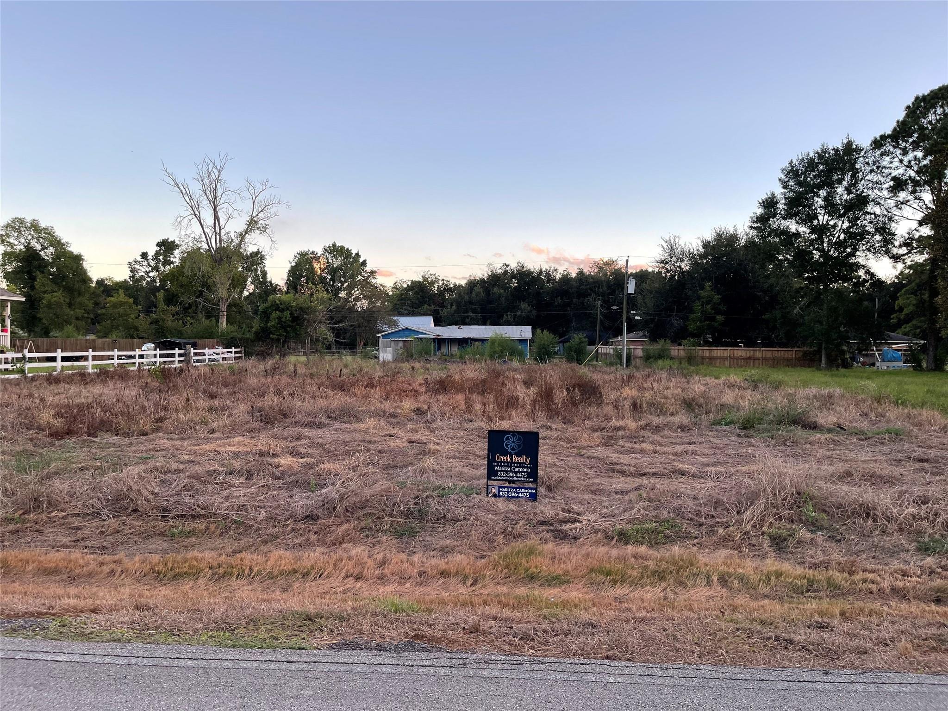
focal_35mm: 25
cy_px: 356
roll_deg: -1.7
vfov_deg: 54.9
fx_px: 685
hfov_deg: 69.4
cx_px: 474
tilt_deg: +0.8
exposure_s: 1/191
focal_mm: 5.1
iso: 32
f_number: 1.6
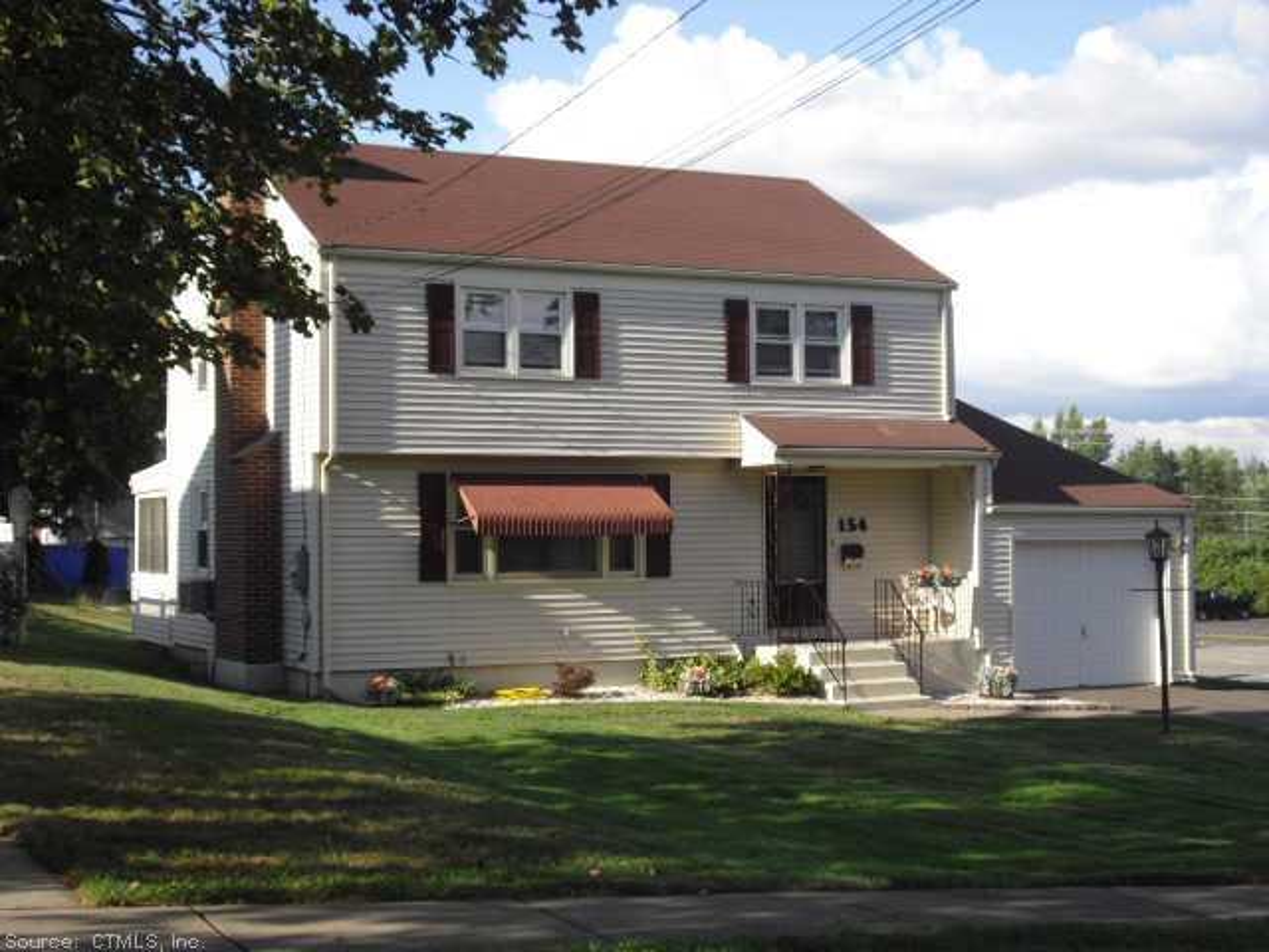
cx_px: 634
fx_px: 1943
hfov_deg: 36.2
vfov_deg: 27.5
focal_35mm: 53
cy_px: 476
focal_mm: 9.4
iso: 100
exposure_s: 1/640
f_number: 3.8
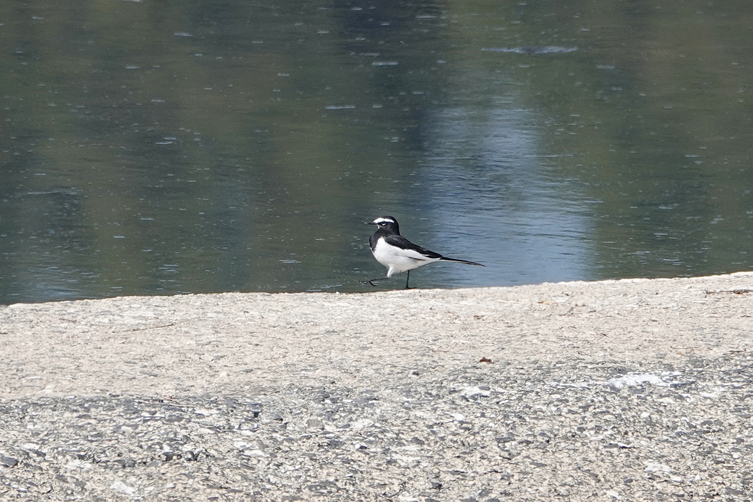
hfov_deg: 3.5
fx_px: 12360
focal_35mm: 591
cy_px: 251
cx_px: 376
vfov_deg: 2.3
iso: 100
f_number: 4
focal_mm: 216.73
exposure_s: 1/640
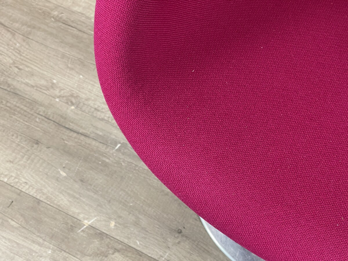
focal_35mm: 64
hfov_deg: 30.3
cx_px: 174
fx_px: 643
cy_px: 130
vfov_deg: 22.9
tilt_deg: -65.2
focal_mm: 7.5
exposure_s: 1/50
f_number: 2.2
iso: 320
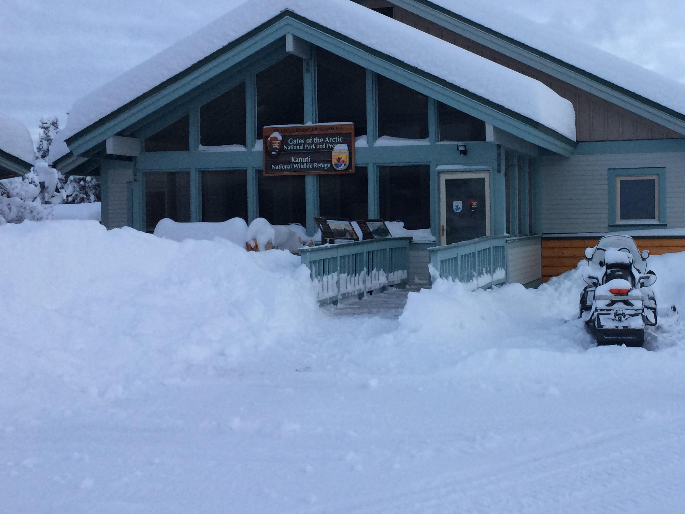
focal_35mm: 45
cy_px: 216
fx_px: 891
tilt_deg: -2.1
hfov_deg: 41.0
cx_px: 504
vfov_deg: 32.1
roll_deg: +3.4
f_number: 2.2
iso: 40
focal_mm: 4.15
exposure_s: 1/40
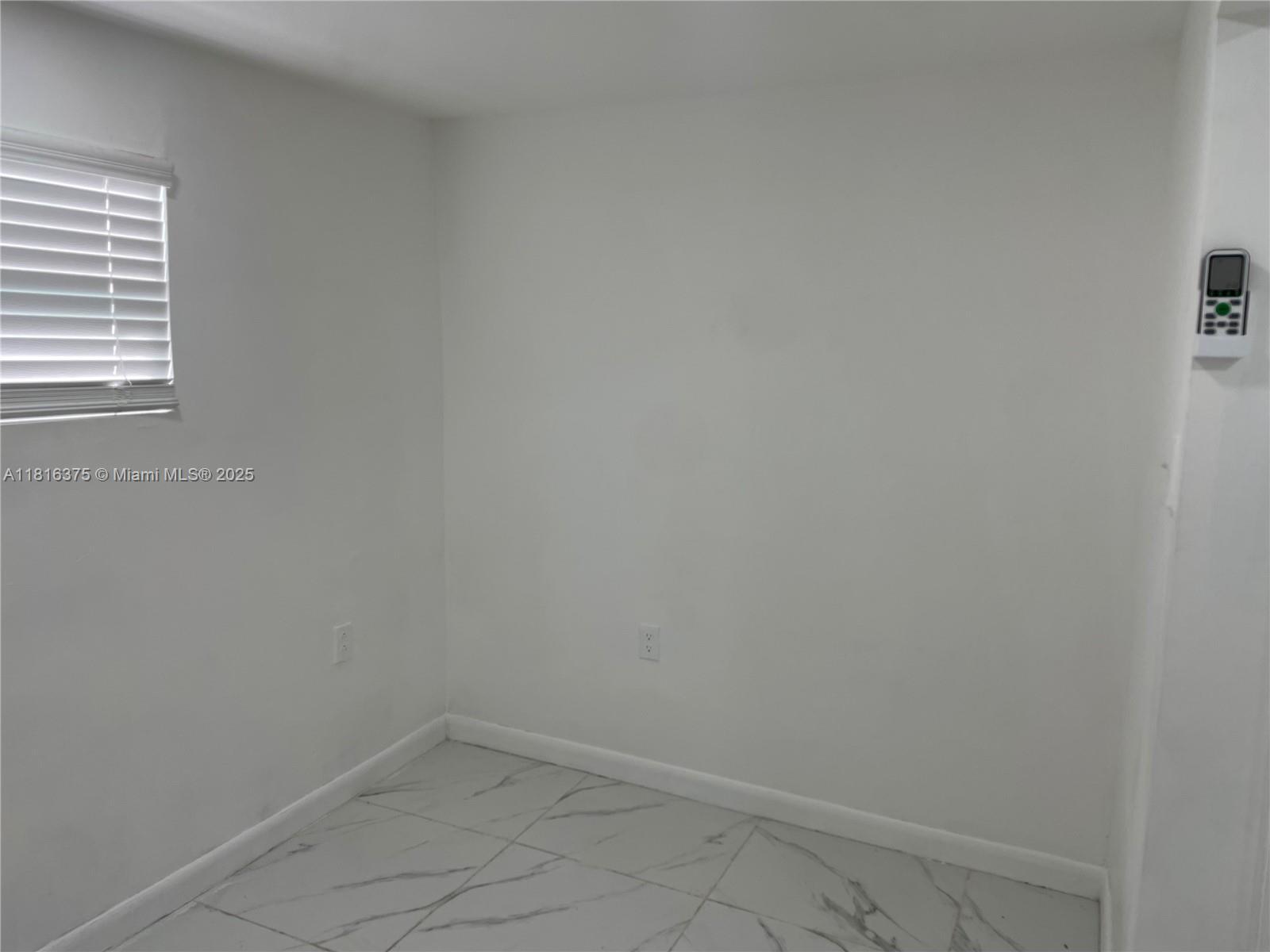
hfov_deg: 67.3
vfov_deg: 53.1
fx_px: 954
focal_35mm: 26
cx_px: 635
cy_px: 476
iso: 32
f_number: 1.6
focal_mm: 4.2
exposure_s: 1/120
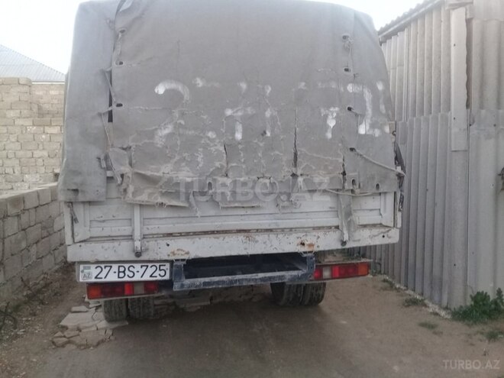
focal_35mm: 31
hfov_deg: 58.4
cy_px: 189
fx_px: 451
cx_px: 252
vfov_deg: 45.4
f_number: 2.2
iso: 100
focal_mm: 3.3
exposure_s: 1/33
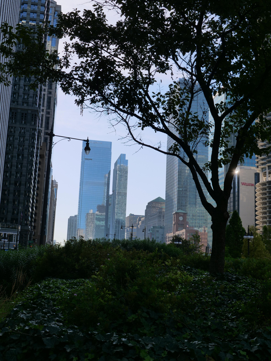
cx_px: 136
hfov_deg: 36.0
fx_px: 418
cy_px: 180
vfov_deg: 46.8
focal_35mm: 40
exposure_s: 1/640
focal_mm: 20
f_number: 6.3
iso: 200
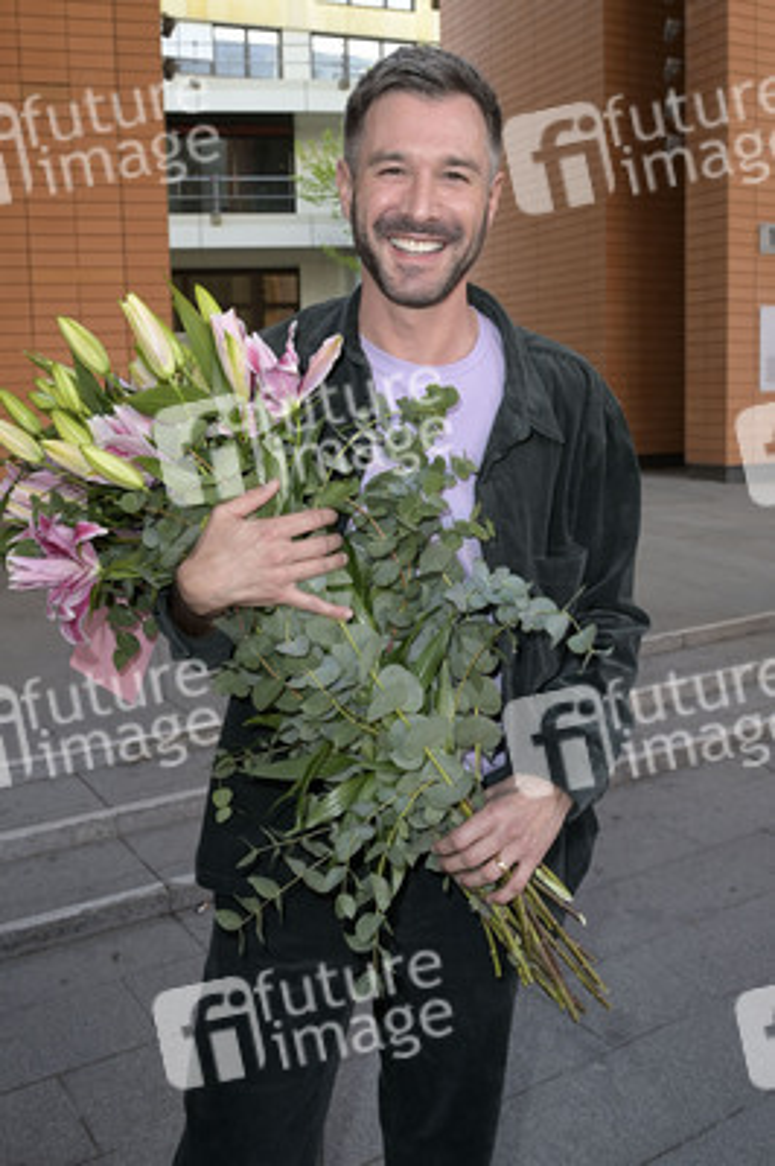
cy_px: 583
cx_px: 388
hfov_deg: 44.9
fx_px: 938
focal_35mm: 29
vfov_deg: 63.7
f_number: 6.3
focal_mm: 29
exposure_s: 1/125
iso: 500
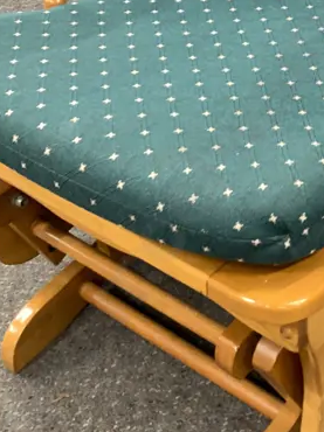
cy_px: 14
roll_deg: +3.1
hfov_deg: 19.8
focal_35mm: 72
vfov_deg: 25.9
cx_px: 331
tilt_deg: -31.0
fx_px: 900
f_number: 1.8
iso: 250
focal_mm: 4.25
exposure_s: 1/50
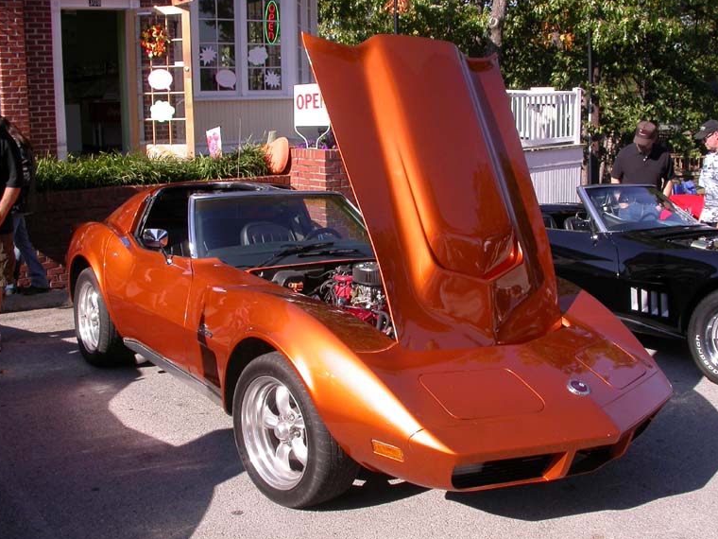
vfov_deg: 36.0
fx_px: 830
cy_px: 260
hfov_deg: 46.8
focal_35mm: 40
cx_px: 364
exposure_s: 1/268
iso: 100
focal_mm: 7.85
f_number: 6
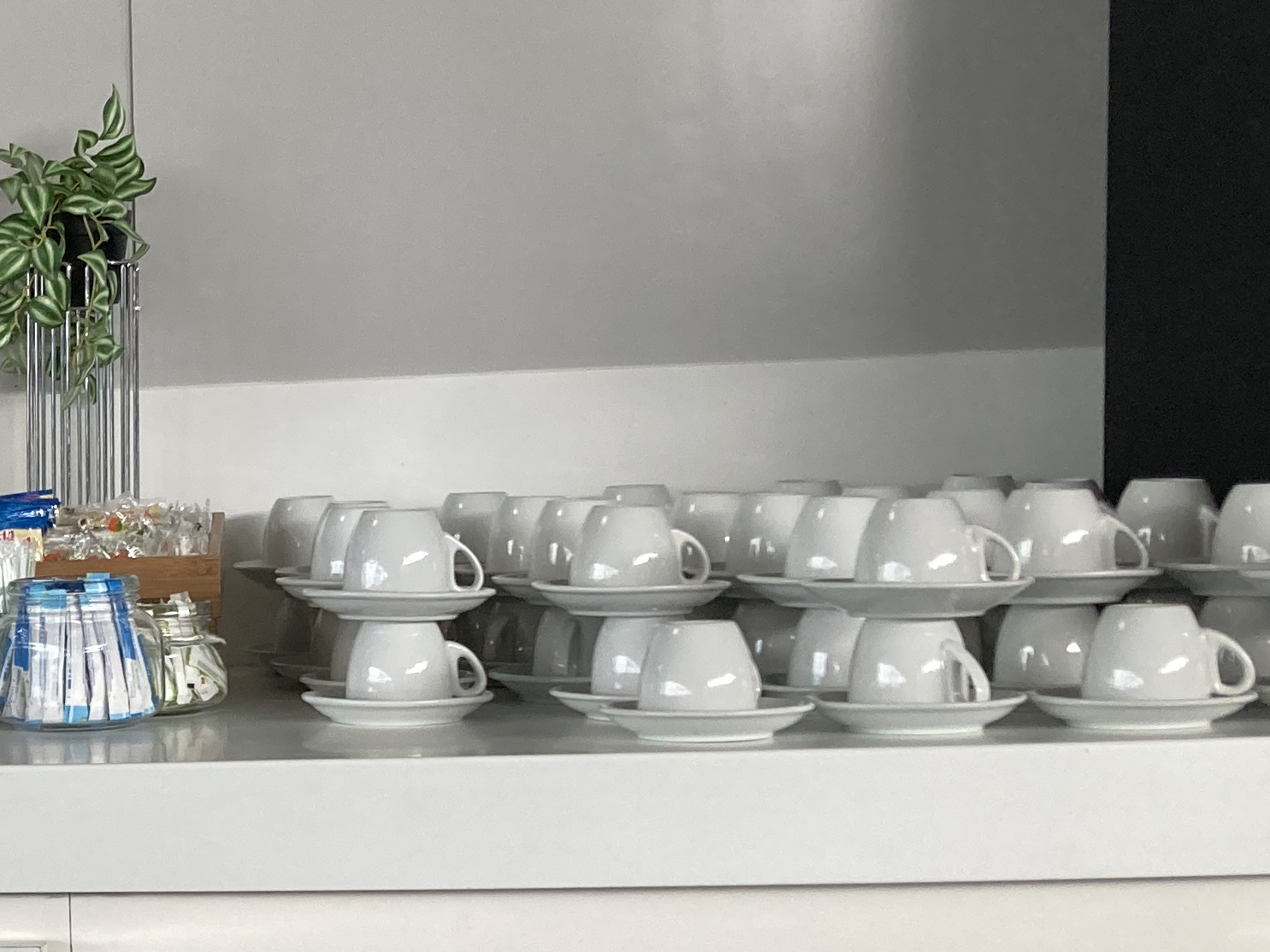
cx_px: -176
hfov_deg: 23.8
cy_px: 848
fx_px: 2789
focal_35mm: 76
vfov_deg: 19.1
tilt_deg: -7.1
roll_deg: +1.1
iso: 80
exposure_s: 1/121
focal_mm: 3.99
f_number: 1.8
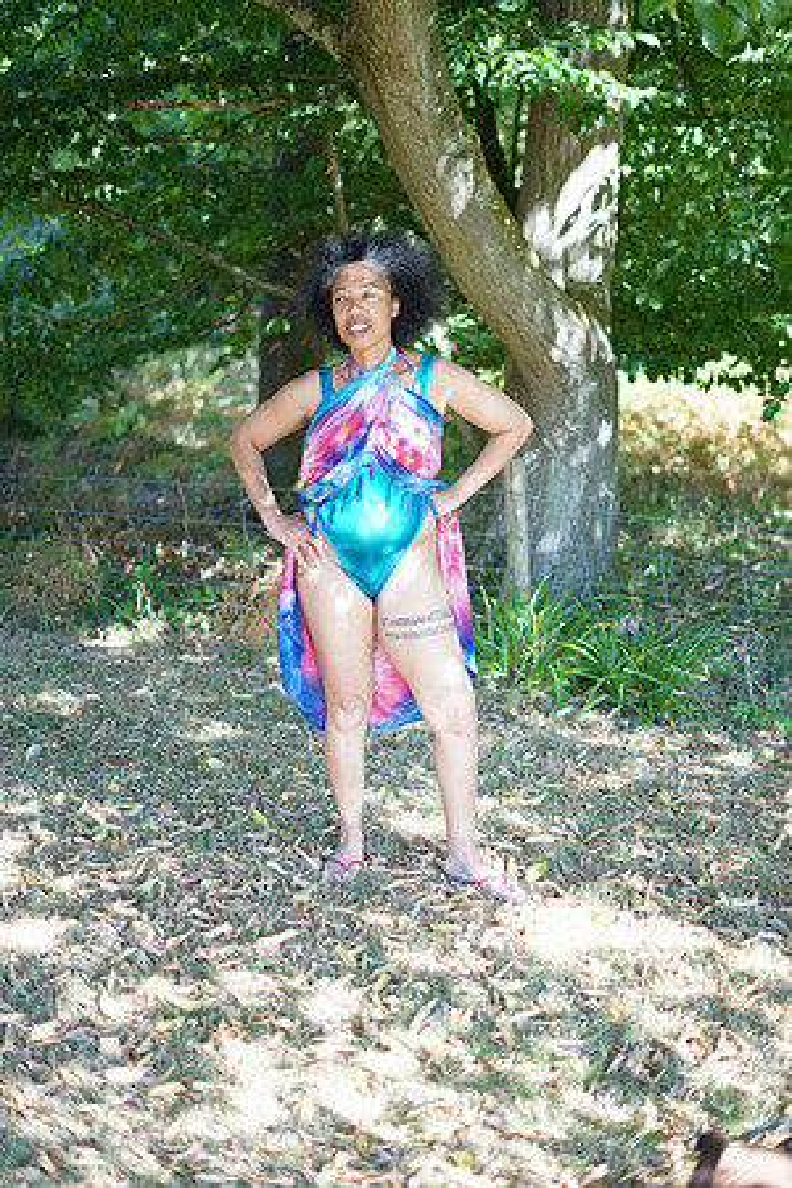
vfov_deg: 39.6
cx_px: 396
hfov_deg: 27.0
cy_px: 594
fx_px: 1650
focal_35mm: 50
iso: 100
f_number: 1.8
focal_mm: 50
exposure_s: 1/160
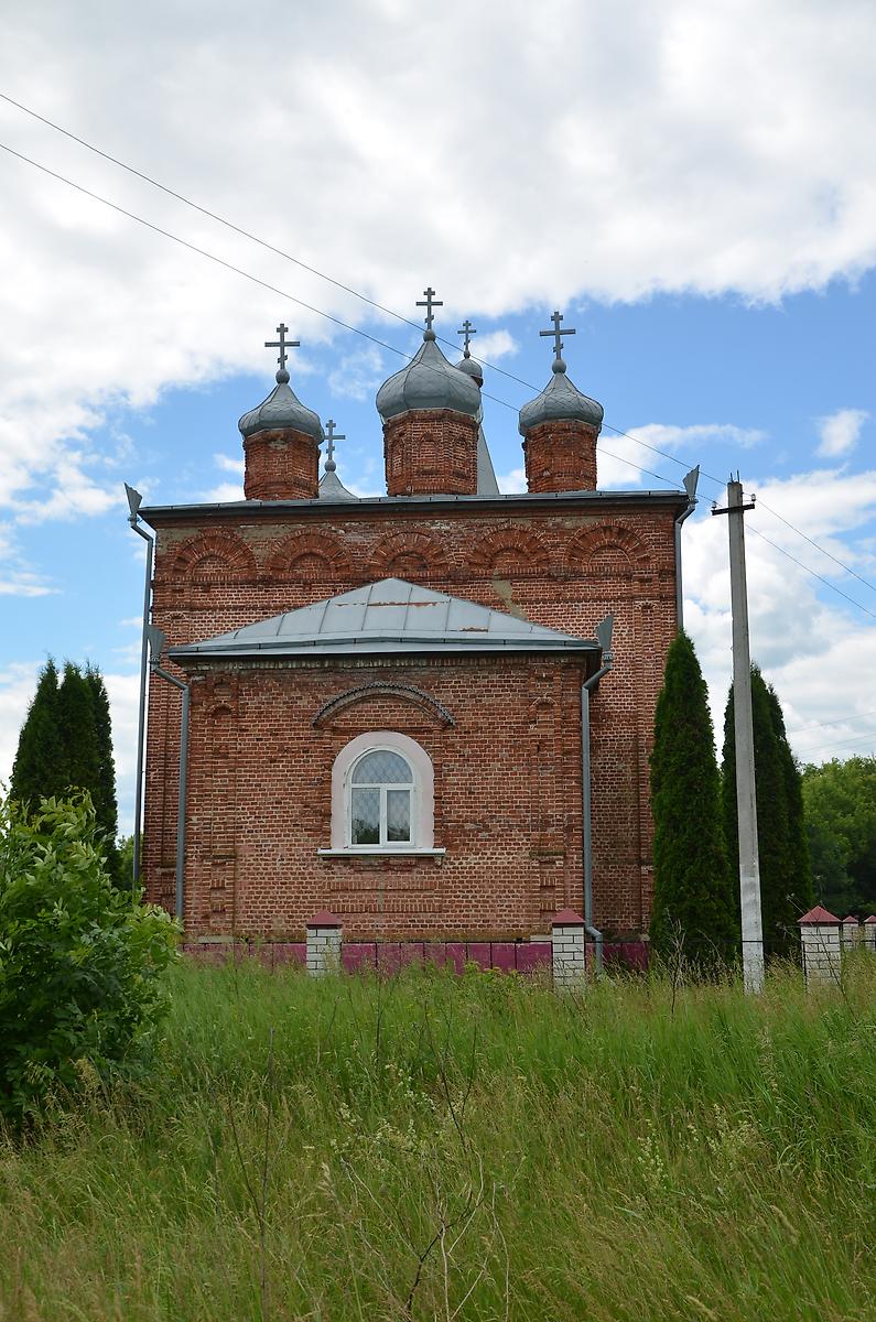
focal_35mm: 38
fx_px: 1375
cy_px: 661
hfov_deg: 35.3
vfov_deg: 51.4
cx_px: 438
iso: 100
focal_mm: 25
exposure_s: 1/250
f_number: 8
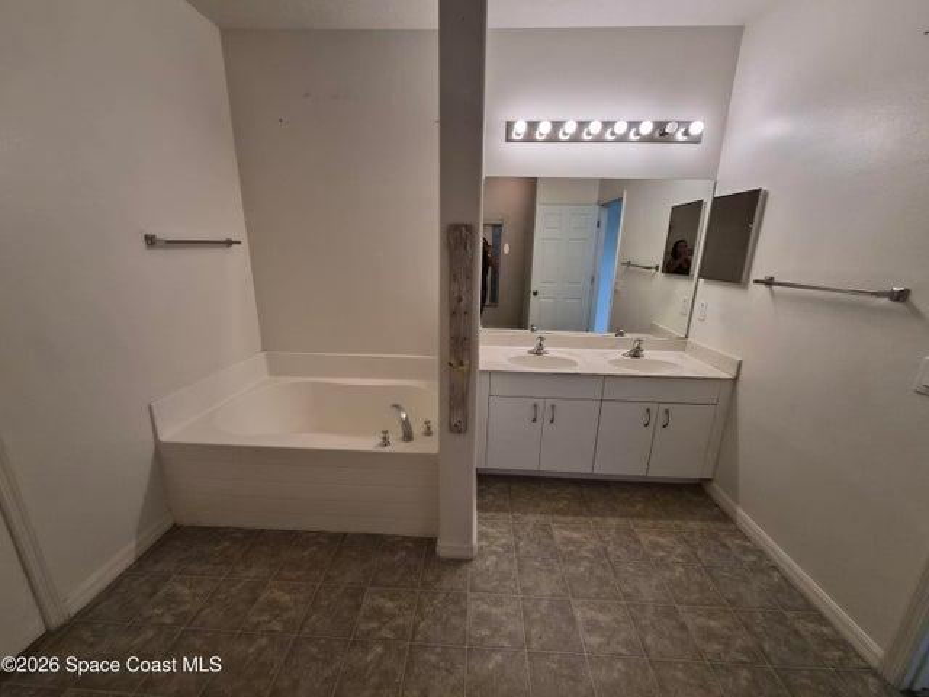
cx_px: 464
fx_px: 349
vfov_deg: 89.9
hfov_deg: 106.2
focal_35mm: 13
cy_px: 348
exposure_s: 1/60
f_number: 2.2
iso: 160
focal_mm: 1.7
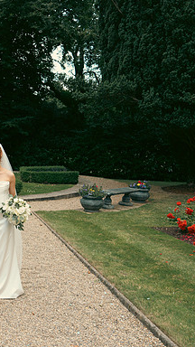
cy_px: 174
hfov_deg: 28.1
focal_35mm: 38
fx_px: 349
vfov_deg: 52.8
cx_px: -24
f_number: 3.5
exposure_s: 1/160
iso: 50
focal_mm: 24
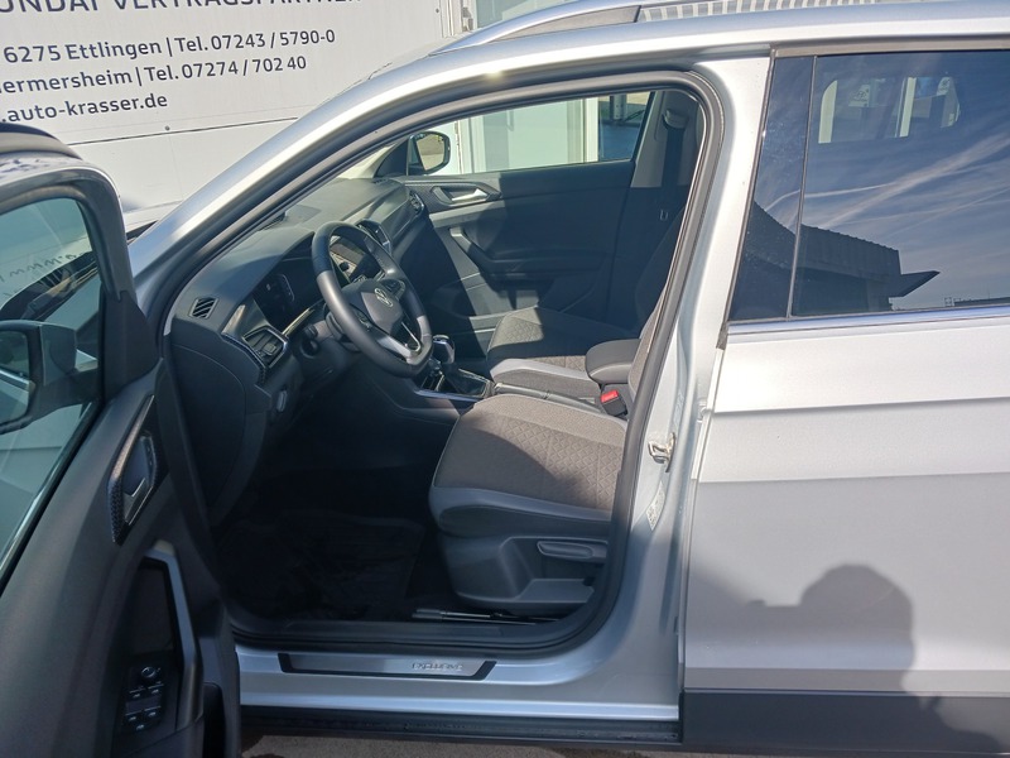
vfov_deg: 51.4
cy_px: 379
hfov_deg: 65.3
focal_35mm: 27
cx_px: 505
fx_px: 788
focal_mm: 4
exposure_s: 1/172
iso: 20
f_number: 1.8
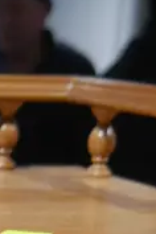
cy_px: 649
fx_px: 1176
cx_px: -131
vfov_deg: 9.5
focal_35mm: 181
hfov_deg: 7.4
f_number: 3.6
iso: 250
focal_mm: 15
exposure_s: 1/60
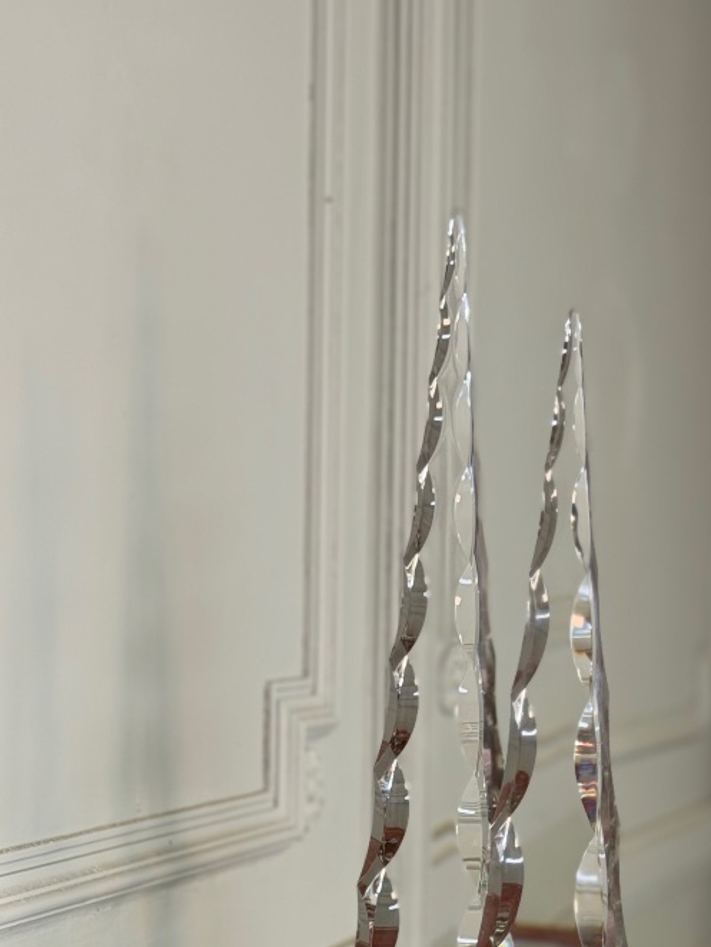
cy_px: 827
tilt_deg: -6.3
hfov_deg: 16.9
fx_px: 2381
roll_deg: -1.4
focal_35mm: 87
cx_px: 521
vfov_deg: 22.0
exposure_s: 1/50
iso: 125
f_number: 1.78
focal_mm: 6.76
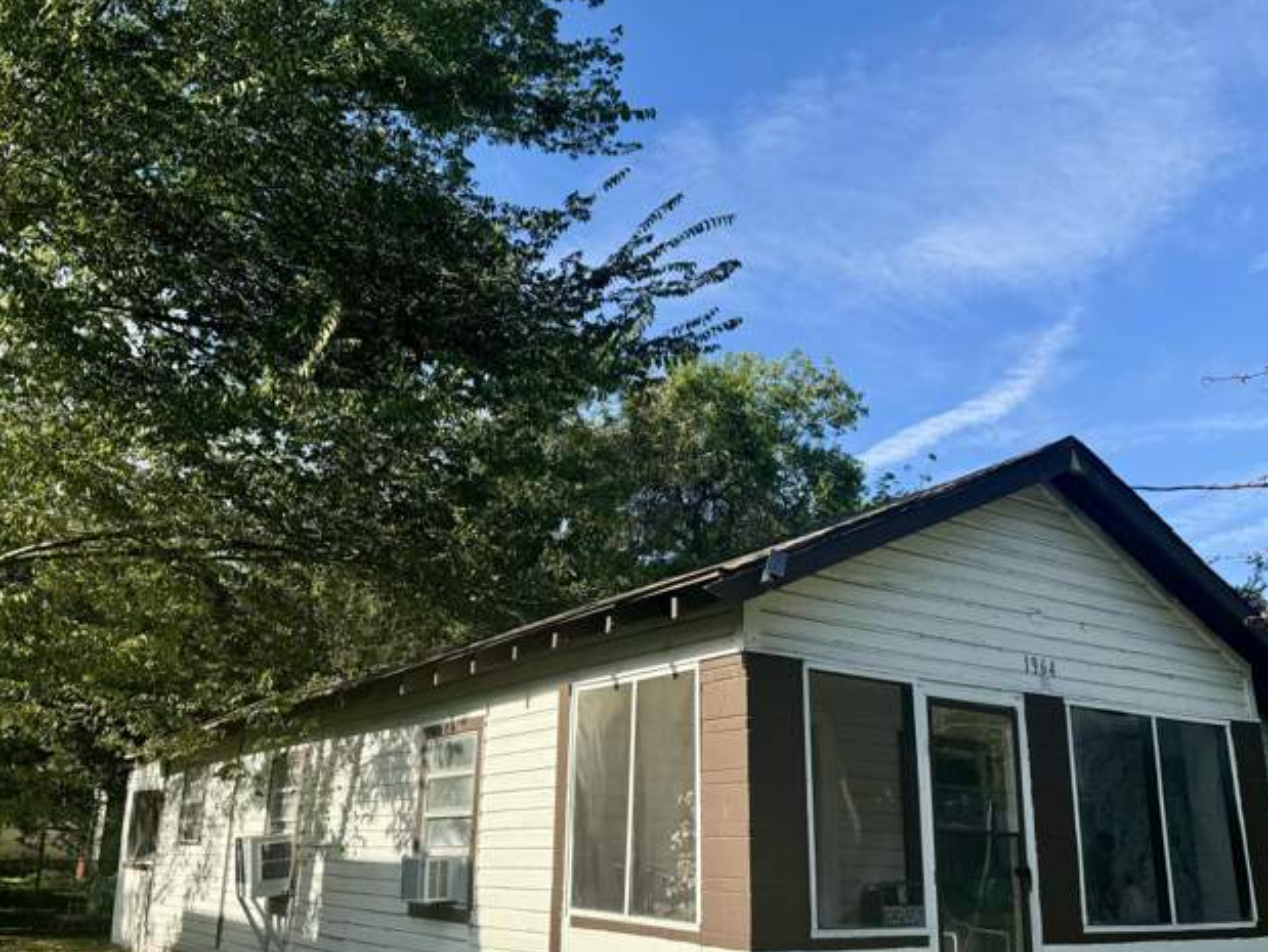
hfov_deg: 58.3
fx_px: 1136
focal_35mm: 31
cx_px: 608
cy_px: 540
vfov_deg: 45.4
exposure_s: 1/2415
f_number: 1.78
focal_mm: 6.76
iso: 80
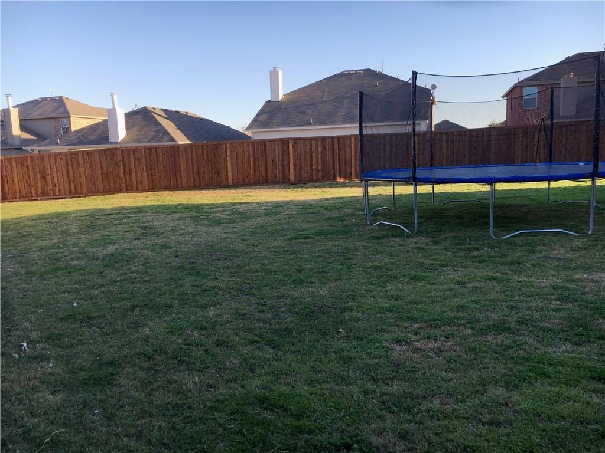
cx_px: 302
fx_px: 507
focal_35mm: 29
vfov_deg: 48.2
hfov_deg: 61.7
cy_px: 226
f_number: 2.2
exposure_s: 1/439
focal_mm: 4.15
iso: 25
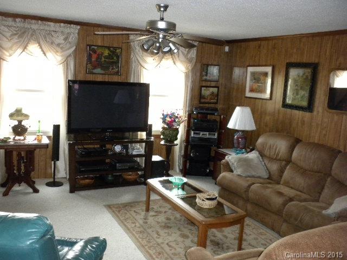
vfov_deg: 38.7
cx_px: 174
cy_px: 130
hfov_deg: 50.1
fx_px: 371
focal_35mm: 37
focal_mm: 6.6
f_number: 3.5
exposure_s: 1/30
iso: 409
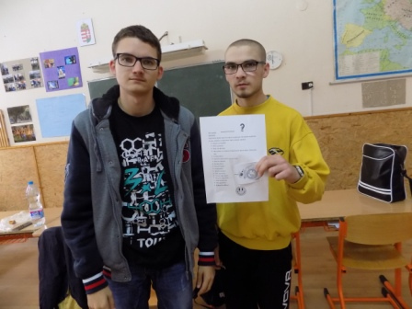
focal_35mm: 23
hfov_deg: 73.9
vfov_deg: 58.9
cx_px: 206
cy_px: 154
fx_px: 274
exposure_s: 1/25
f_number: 3.1
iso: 400
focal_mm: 4
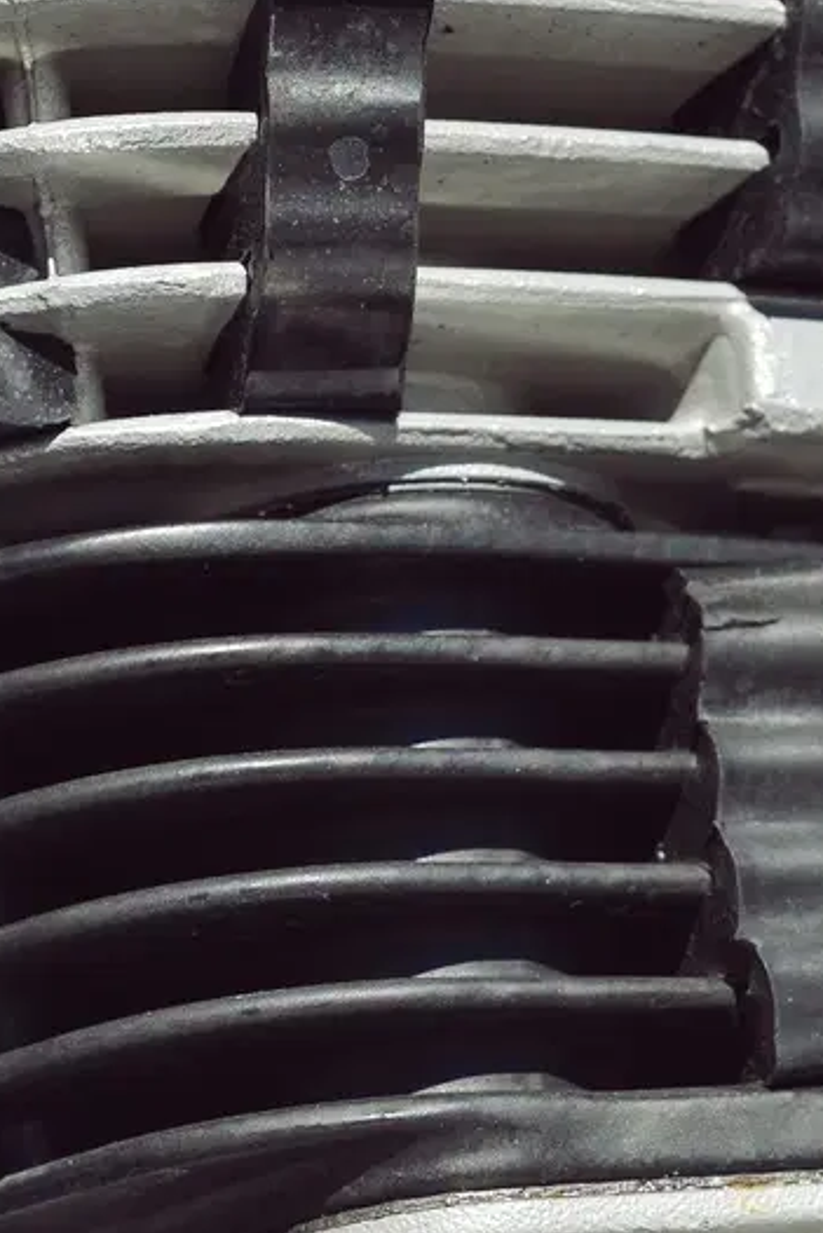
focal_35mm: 171
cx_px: 333
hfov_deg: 8.0
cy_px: 931
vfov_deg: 12.0
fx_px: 5860
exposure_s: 1/400
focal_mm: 50
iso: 100
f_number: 6.3
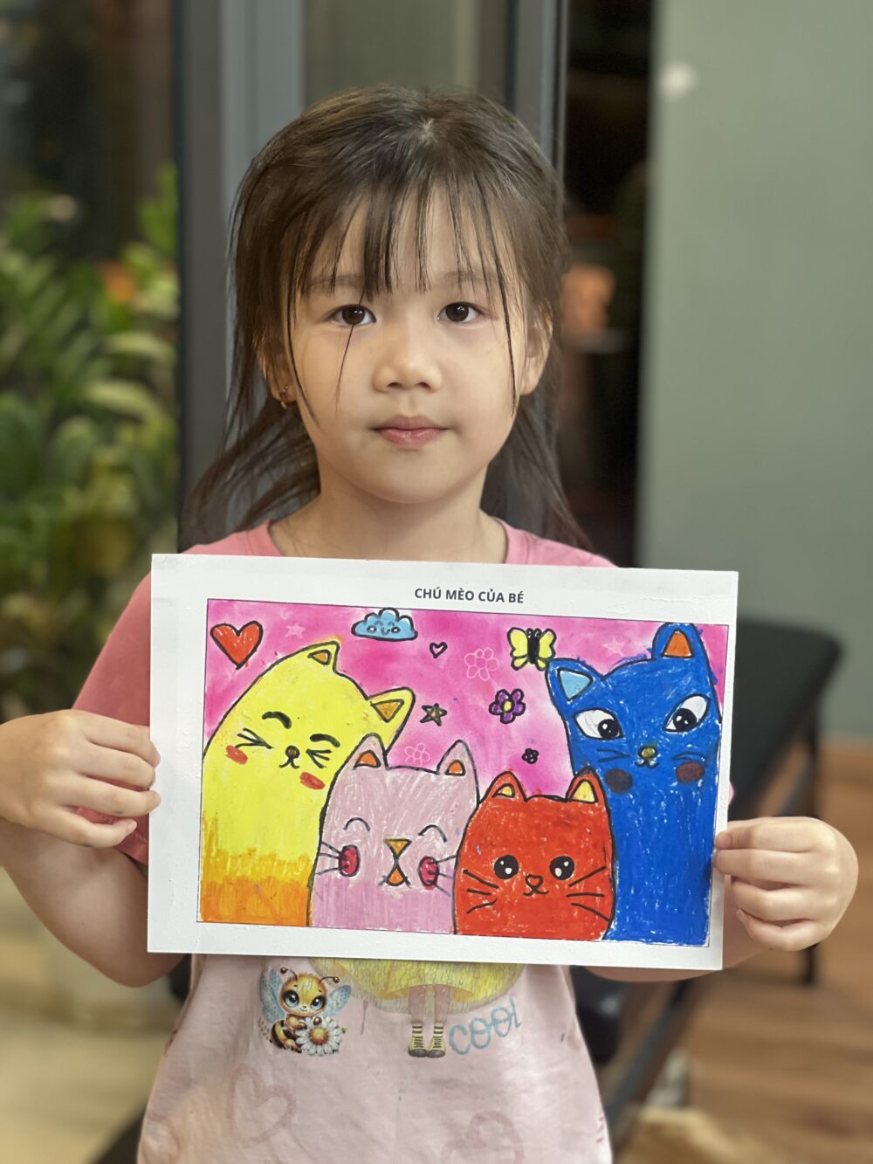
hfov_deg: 19.1
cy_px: 582
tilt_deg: -14.0
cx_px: 436
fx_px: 2589
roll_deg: -1.0
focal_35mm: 77
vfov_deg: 25.3
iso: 160
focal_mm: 9
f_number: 2.8
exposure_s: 1/33
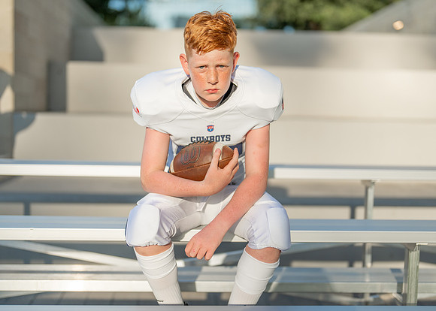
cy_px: 162
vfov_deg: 25.3
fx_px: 694
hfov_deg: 34.9
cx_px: 224
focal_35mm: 56
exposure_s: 1/5000
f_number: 1.2
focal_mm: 50
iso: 100
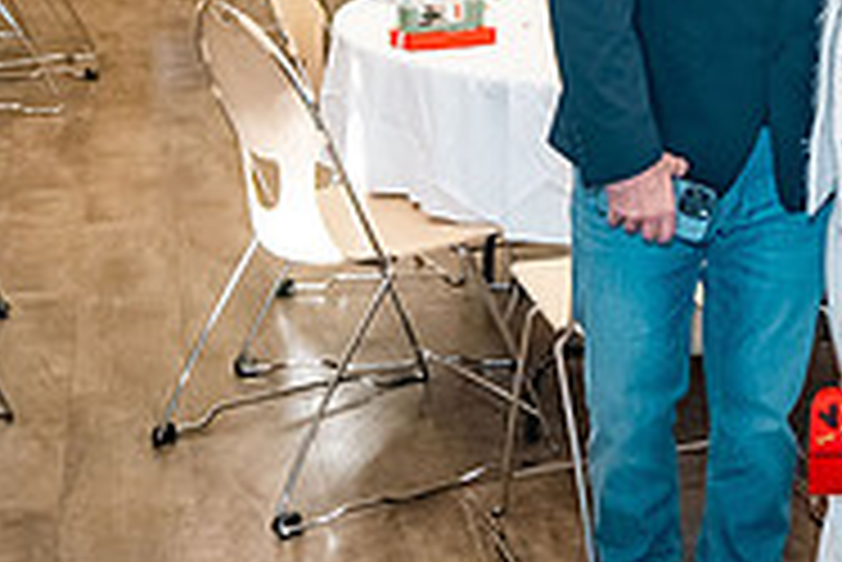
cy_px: -106
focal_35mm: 87
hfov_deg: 22.5
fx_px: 2036
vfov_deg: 15.2
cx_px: 824
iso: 1600
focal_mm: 28
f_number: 2.8
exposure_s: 1/160
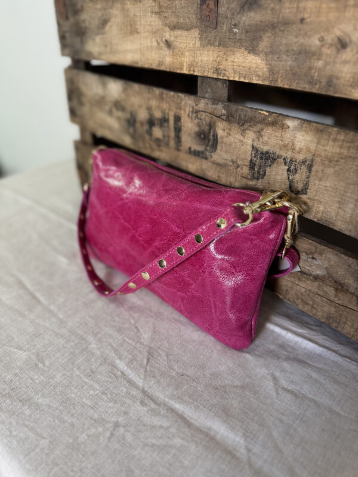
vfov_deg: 71.6
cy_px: 238
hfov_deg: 56.8
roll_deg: +0.9
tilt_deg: -32.4
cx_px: 179
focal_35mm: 24
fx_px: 331
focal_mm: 6.76
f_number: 1.78
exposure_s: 1/50
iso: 250
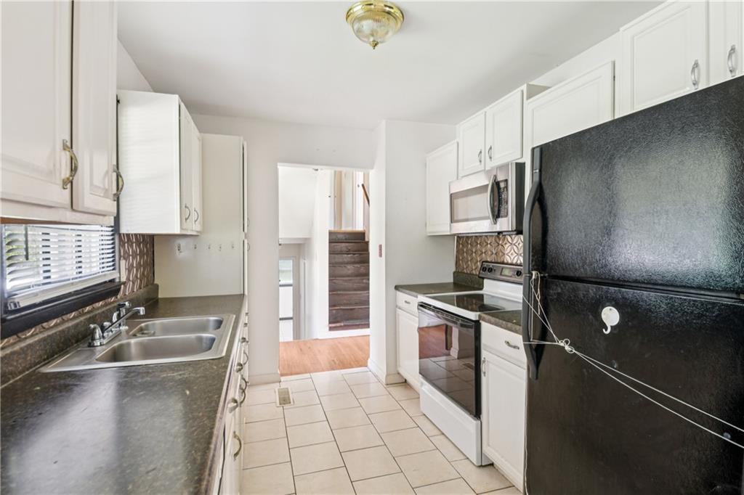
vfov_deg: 70.4
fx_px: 351
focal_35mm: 17
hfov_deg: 93.3
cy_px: 248
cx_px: 372
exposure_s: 1/5
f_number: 8
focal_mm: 17
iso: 400
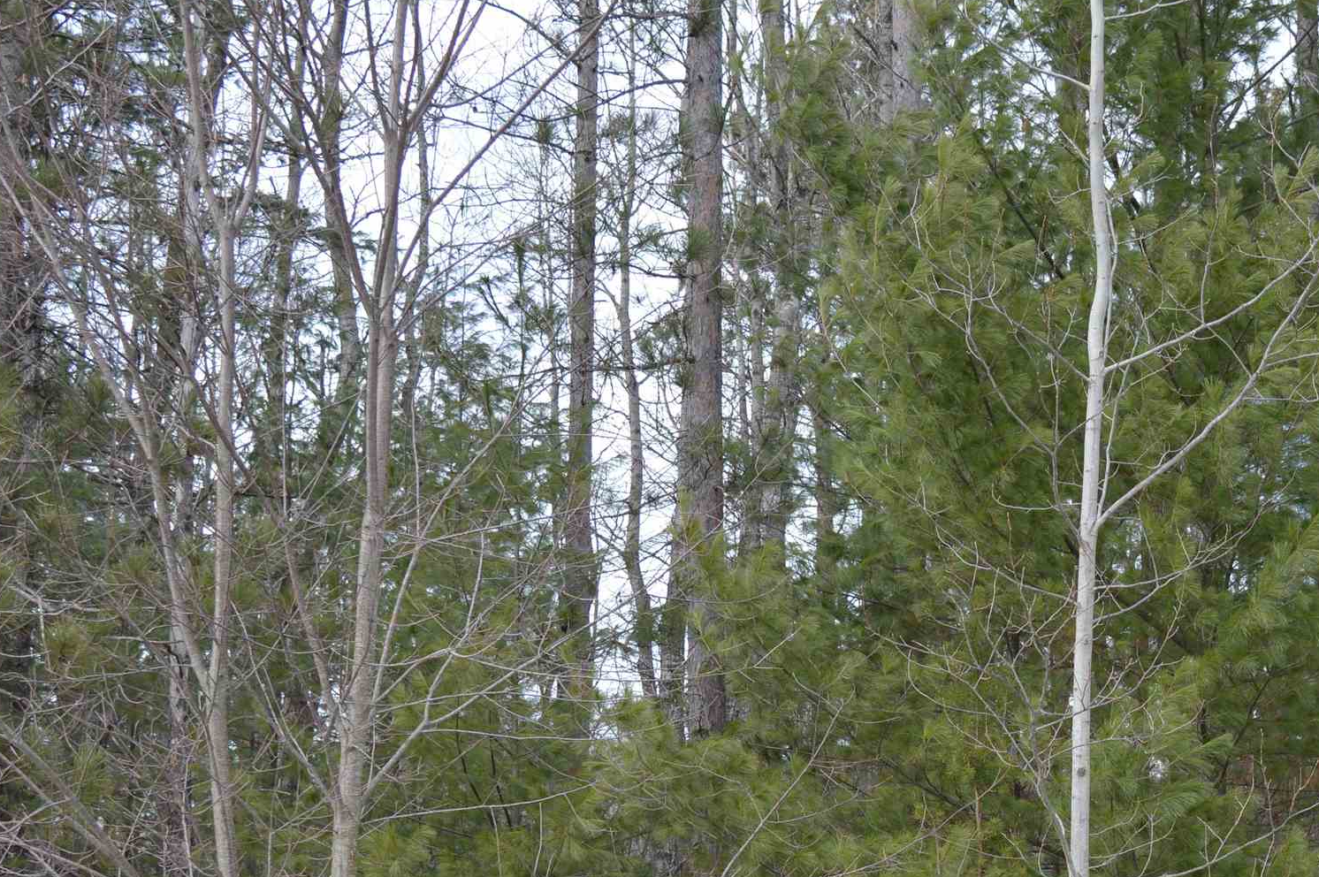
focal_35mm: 71
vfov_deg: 18.9
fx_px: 2600
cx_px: 1119
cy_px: 751
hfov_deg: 27.7
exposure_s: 1/160
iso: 100
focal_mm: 23
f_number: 6.3
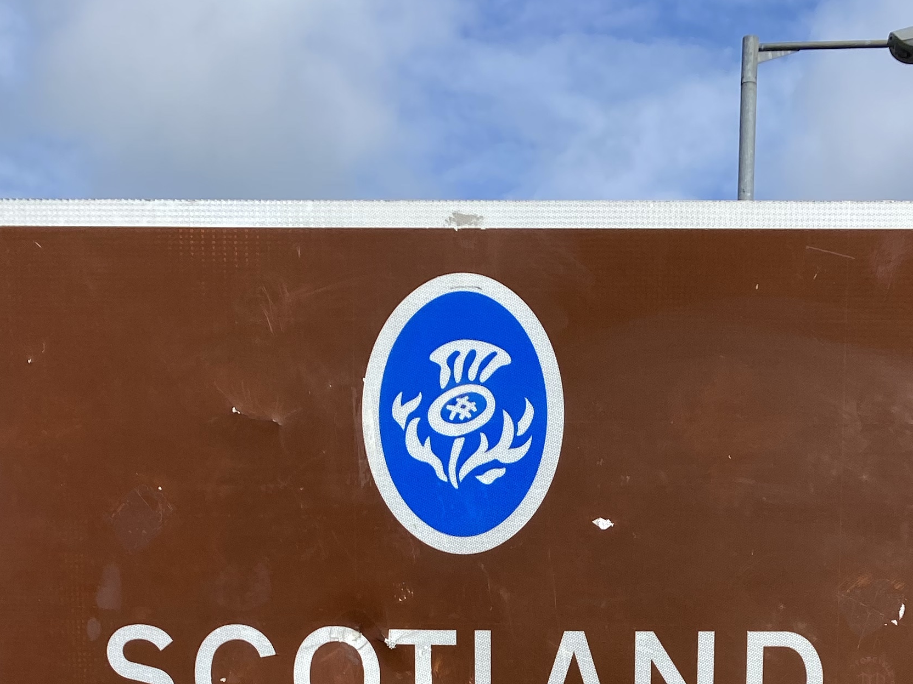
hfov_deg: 30.6
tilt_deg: -5.8
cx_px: 555
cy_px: 1098
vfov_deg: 19.5
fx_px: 1662
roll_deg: -0.7
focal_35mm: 63
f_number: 1.8
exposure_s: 1/2967
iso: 32
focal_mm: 4.25
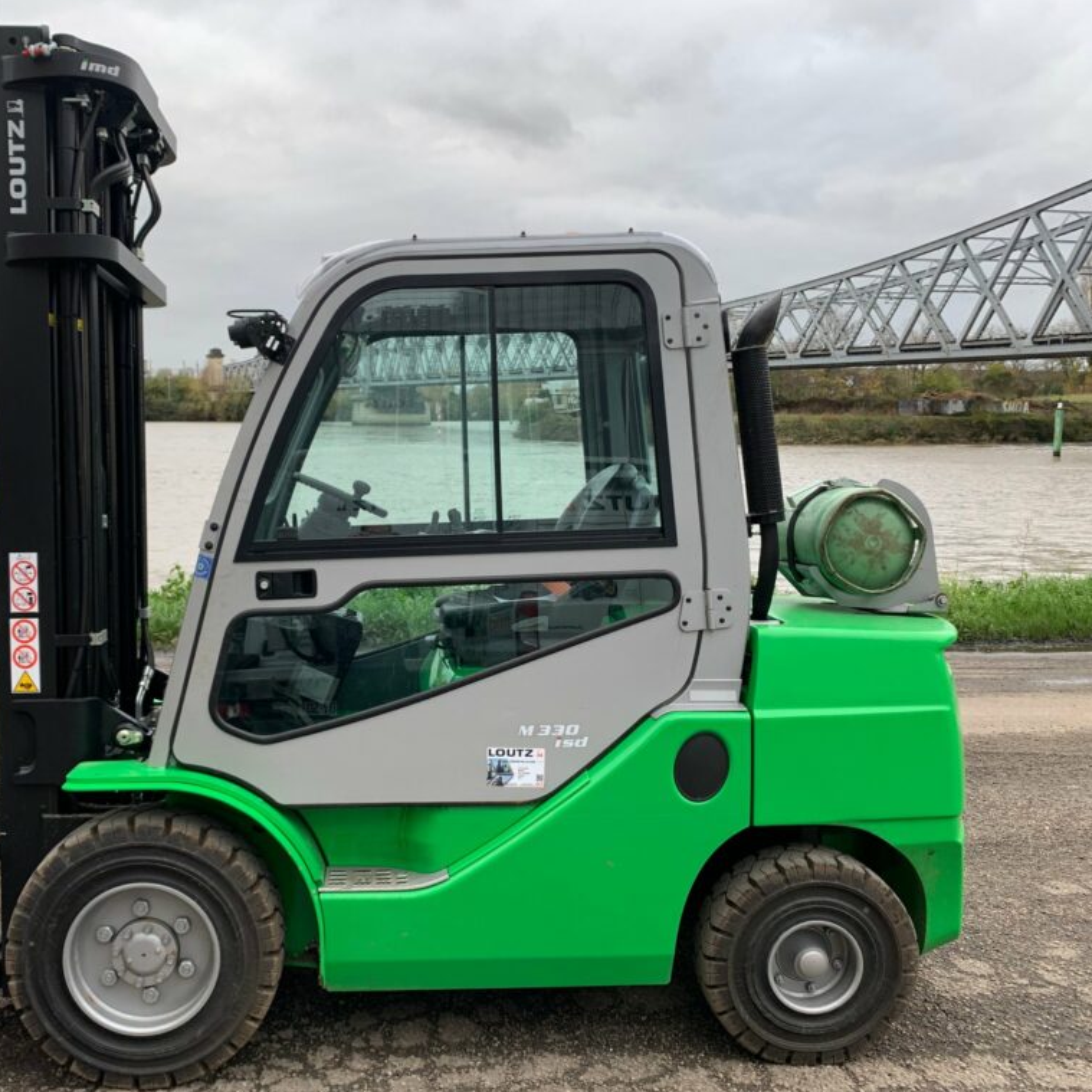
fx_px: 1106
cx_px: 429
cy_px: 548
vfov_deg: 52.5
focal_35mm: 31
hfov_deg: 52.1
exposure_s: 1/121
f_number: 1.8
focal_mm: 4.25
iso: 50
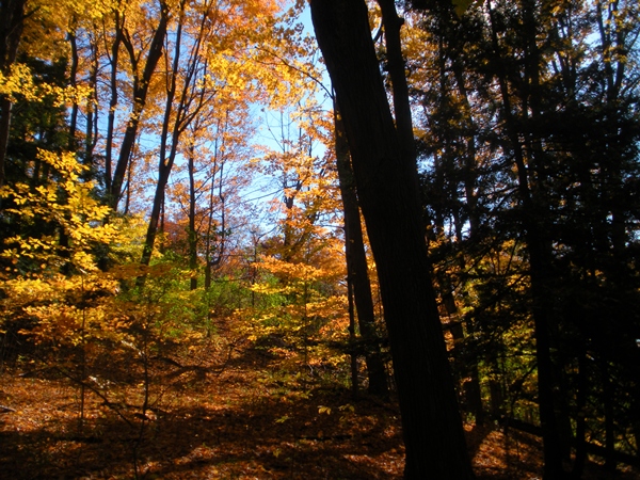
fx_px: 666
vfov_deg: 39.7
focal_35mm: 36
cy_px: 240
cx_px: 320
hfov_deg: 51.4
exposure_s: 1/620
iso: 64
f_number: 3.5
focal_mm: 6.3
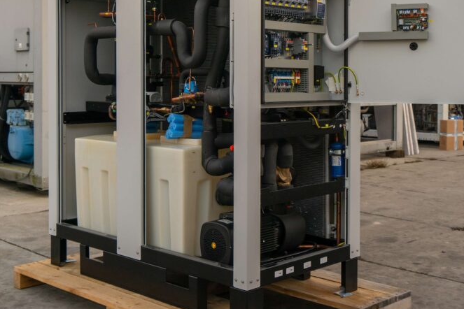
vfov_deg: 26.3
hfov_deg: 38.8
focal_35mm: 51
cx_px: 267
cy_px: 102
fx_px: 657
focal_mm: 33
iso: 200
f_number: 5
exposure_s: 1/125
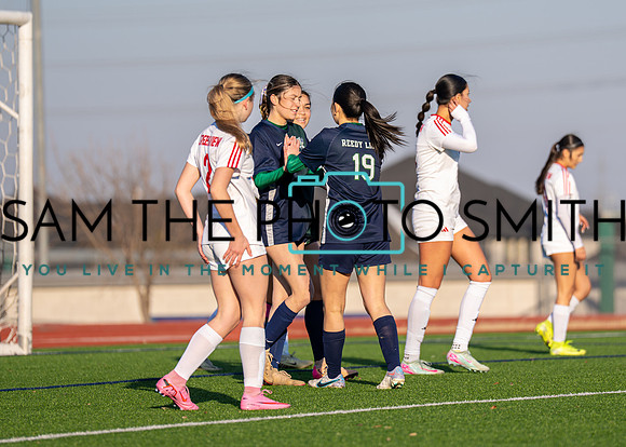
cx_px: 357
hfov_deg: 6.4
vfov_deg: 4.5
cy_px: 199
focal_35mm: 317
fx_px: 5630
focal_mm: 200
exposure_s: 1/3200
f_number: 2.8
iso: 200
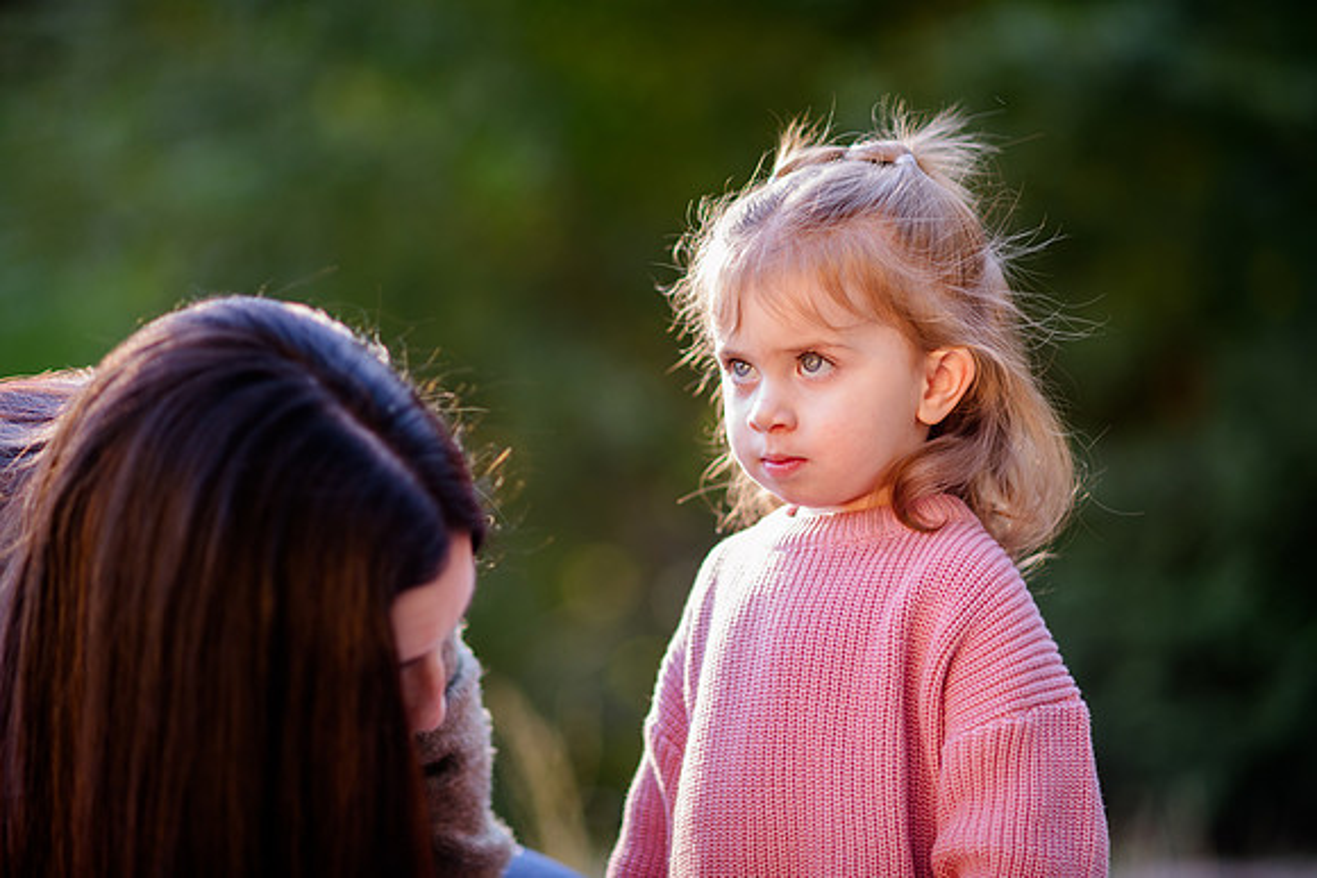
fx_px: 3842
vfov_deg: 13.0
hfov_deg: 19.5
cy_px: 439
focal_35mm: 105
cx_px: 658
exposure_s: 1/125
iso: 200
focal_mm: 105
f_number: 2
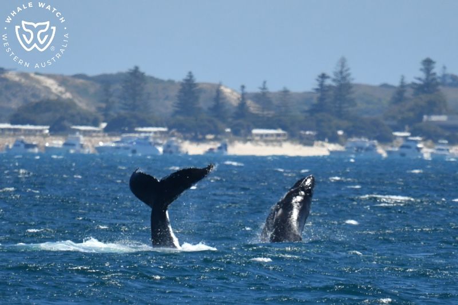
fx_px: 7631
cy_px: 152
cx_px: 229
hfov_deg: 3.4
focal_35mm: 600
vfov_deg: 2.3
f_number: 6.3
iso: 1250
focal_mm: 600
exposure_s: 1/8000
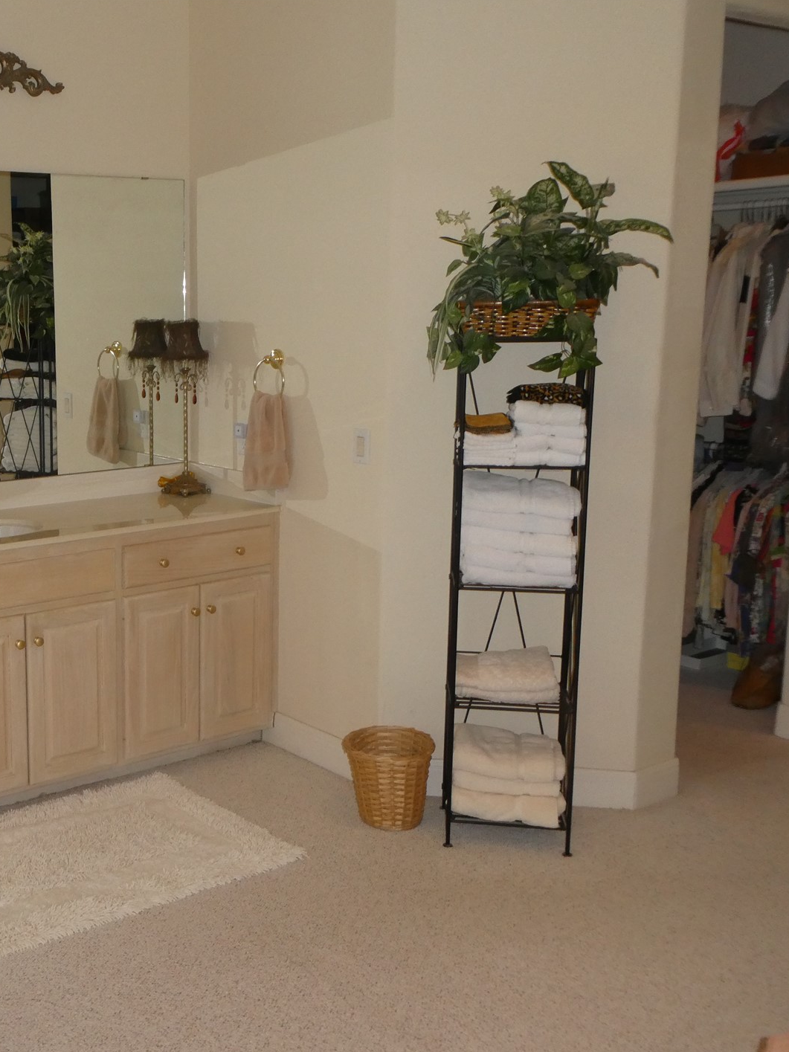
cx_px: 121
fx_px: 1155
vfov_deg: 49.0
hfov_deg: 36.0
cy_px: 532
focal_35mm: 38
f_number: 3.5
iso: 320
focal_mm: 5
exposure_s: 1/125
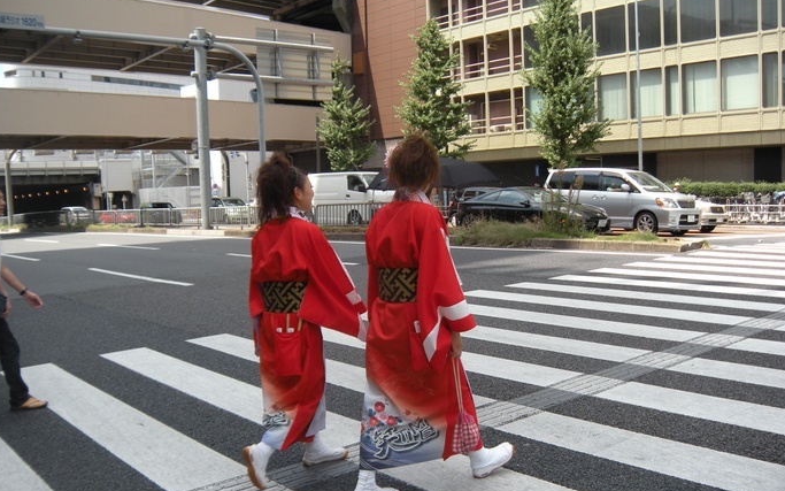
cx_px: 386
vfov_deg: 33.5
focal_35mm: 38
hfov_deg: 51.5
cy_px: 285
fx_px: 813
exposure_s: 1/280
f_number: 3.8
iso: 64
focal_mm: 5.9
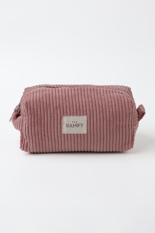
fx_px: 510
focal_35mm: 79
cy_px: 116
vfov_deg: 25.7
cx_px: 78
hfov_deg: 17.3
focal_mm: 52.7
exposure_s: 1/125
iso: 1600
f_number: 11
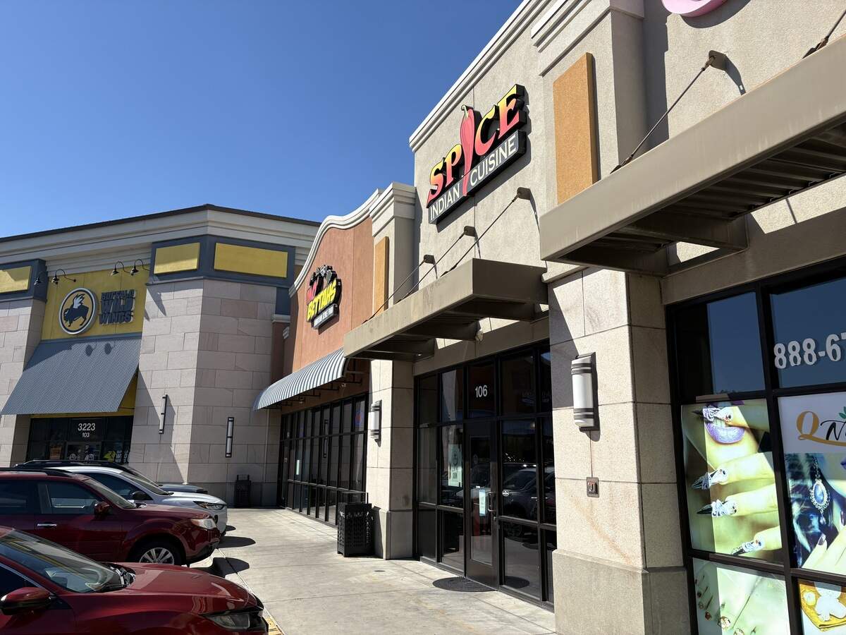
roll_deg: -0.3
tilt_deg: +12.0
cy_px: 318
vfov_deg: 53.1
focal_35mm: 26
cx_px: 423
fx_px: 635
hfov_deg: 67.3
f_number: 1.6
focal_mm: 5.96
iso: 50
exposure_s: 1/4065
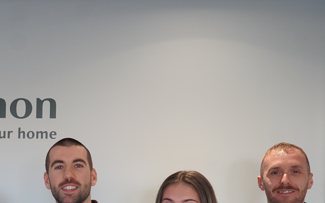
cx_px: -11
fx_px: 620
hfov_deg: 27.4
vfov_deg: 18.0
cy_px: 215
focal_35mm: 70
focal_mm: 28
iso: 1600
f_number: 4
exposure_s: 1/160
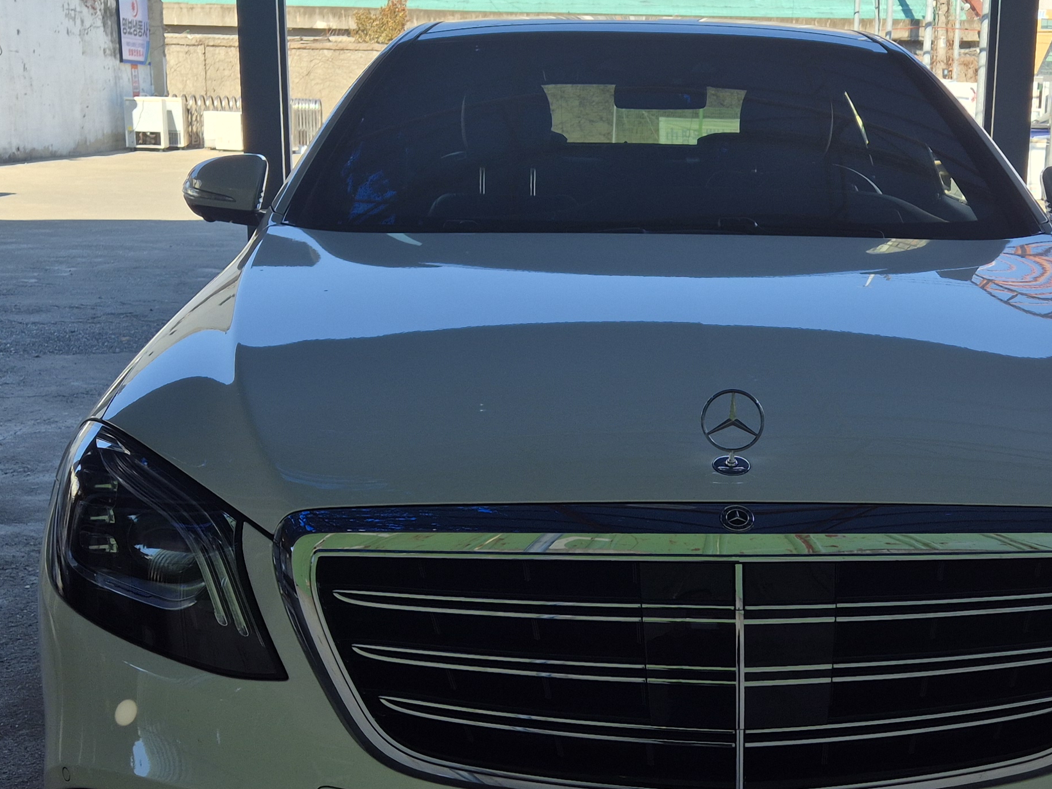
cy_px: 440
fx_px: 1520
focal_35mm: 50
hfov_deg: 37.9
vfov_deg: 29.1
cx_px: 674
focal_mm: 5.4
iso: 25
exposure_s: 1/830
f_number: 1.8
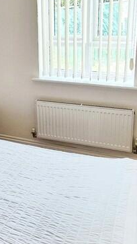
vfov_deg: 50.0
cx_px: -13
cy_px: 152
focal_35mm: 40
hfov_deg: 27.2
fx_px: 259
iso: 100
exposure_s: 1/100
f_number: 2.2
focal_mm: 2.2
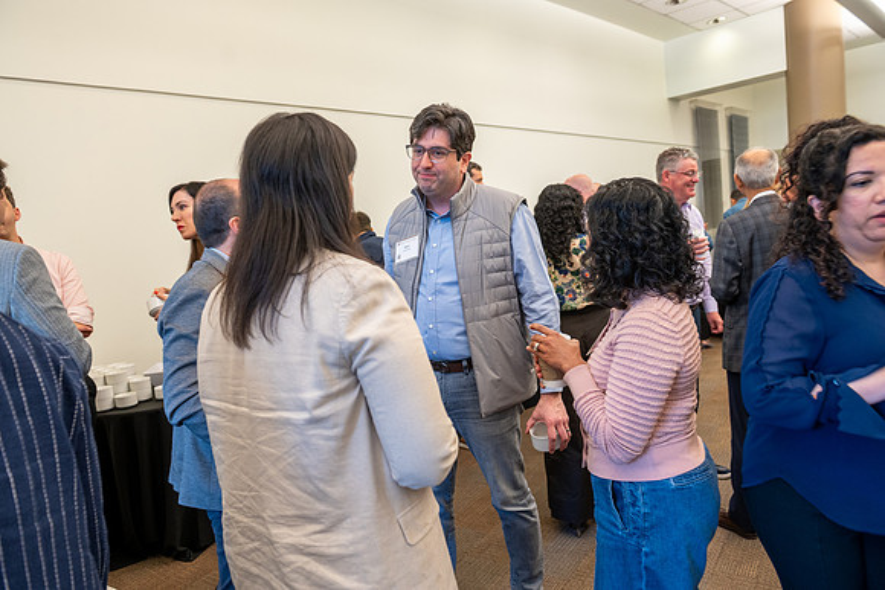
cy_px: 295
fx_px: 641
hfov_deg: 69.3
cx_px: 442
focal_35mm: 26
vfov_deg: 49.5
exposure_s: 1/80
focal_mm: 26
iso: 1250
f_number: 4
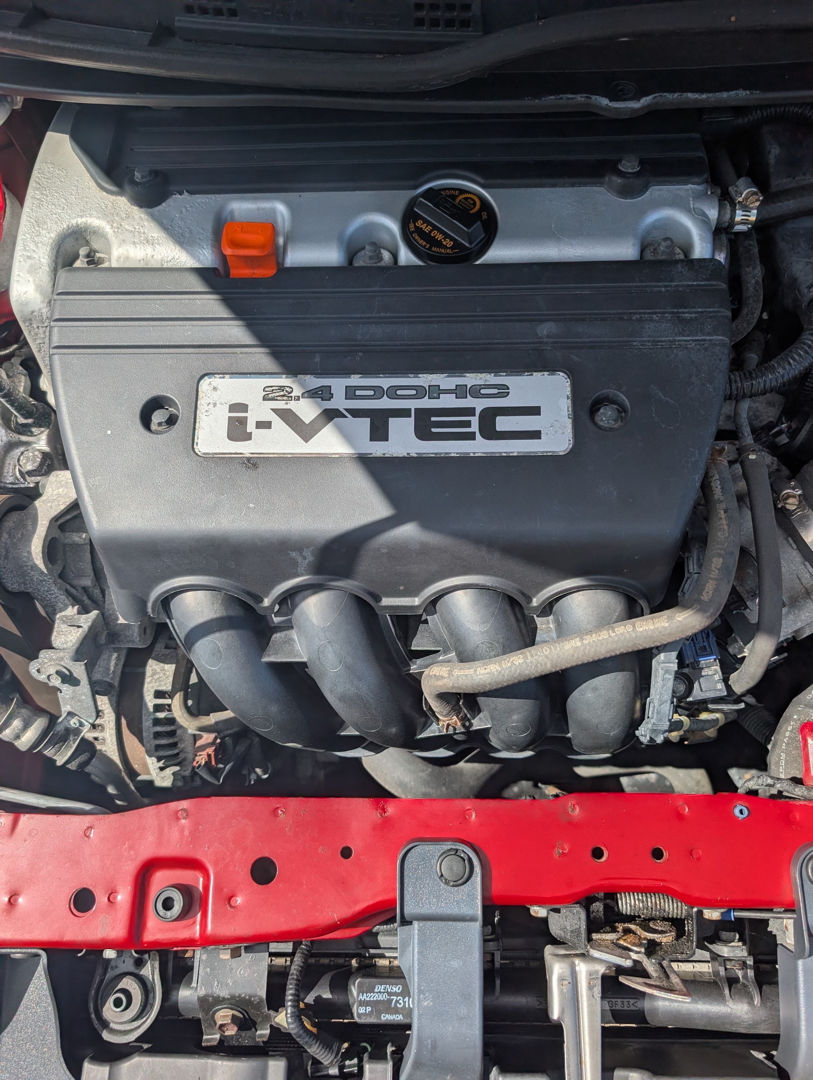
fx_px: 750
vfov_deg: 71.5
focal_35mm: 24
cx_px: 406
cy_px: 540
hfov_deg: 56.9
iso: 19
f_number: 1.68
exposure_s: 1/1151
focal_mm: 6.9
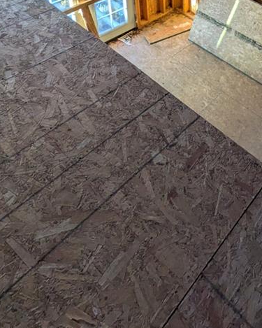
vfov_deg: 40.4
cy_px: -42
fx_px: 339
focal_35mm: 35
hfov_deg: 37.6
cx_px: 263
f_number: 2.2
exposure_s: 1/100
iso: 89
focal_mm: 1.83
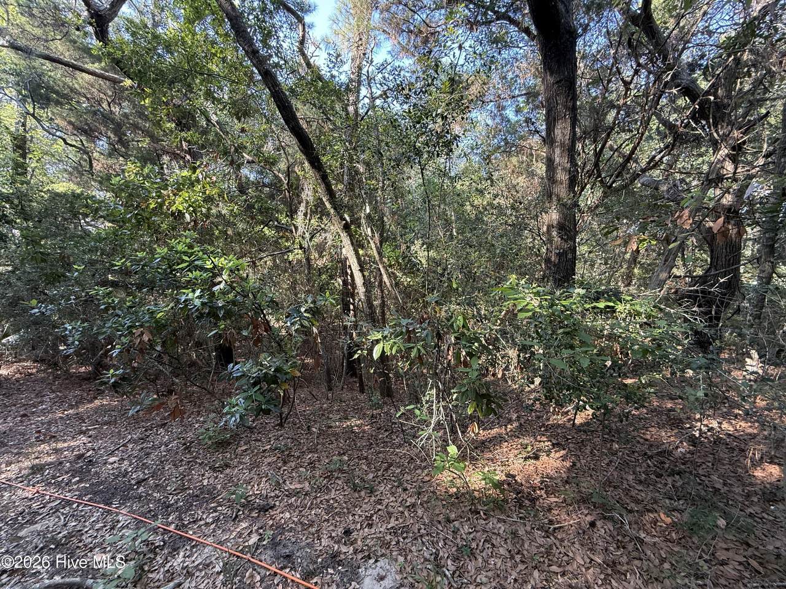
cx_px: 393
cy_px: 294
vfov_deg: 85.7
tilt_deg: -3.5
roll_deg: +0.3
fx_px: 318
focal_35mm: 14
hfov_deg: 102.1
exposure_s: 1/99
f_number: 2.2
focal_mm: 2.22
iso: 125
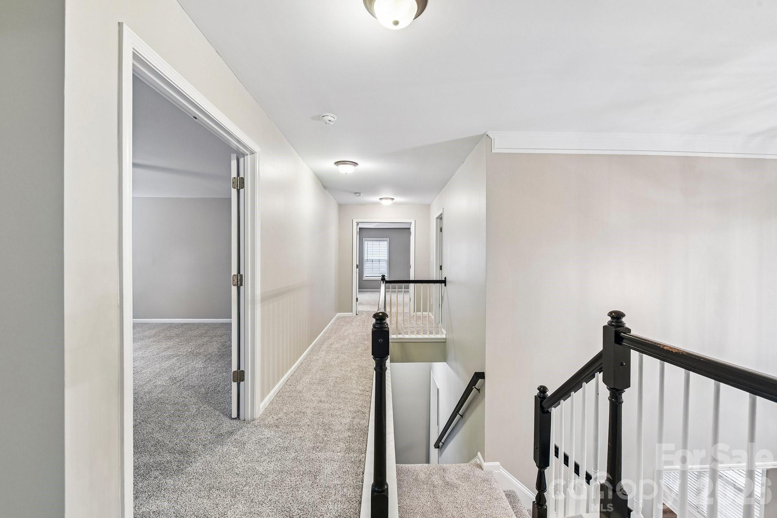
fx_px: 302
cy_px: 259
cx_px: 388
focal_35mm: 14
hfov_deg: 104.3
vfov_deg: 81.2
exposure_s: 1/3.33
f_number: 8
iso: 200
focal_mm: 14
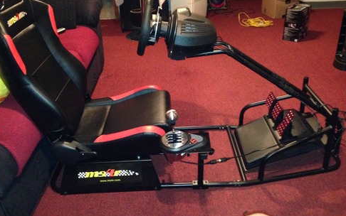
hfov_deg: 54.0
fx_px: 340
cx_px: 172
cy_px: 98
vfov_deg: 35.3
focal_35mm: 36
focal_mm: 4.12
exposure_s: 1/16
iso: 800
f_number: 2.4
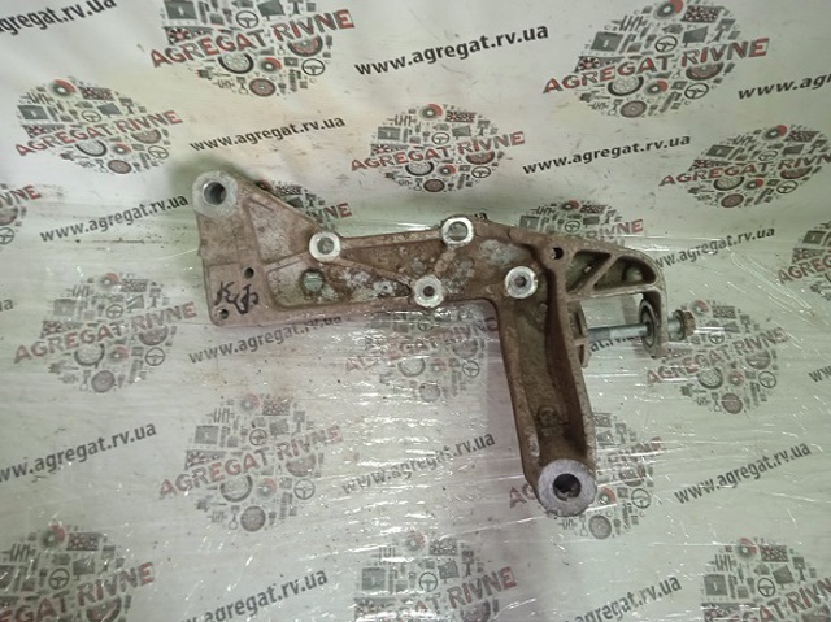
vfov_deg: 49.7
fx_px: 672
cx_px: 416
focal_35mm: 28
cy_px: 311
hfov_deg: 63.5
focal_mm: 3.43
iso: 332
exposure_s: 1/33.3
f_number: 2.2
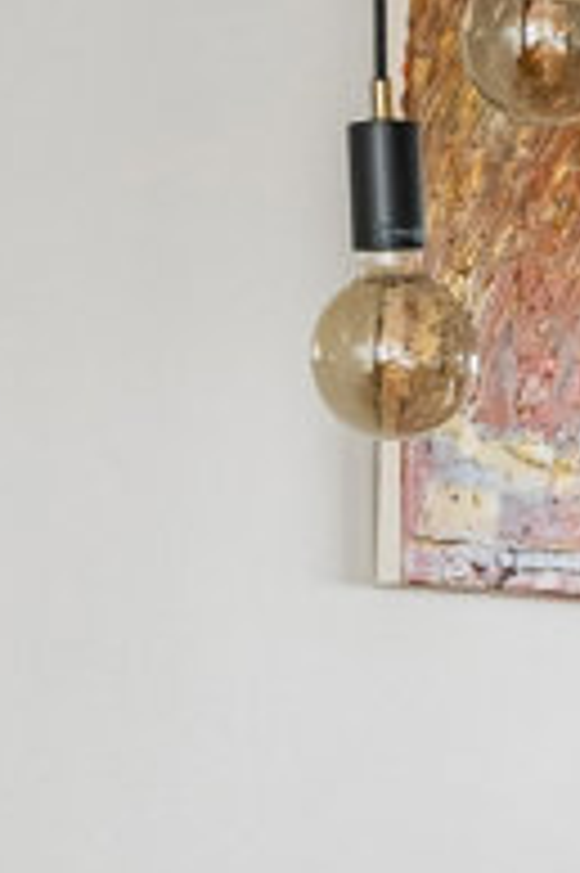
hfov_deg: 4.2
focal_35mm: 328
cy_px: 1107
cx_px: 805
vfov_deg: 6.2
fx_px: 7940
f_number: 3.5
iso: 1250
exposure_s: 1/320
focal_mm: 53
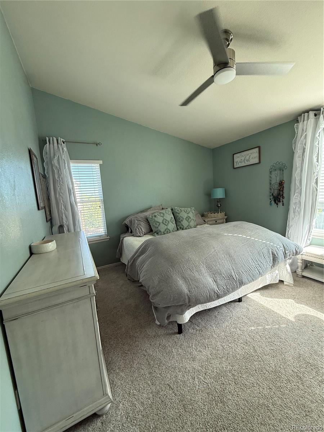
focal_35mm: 14
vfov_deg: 102.1
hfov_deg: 85.7
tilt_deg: -6.5
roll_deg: +3.5
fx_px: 175
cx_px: 162
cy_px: 216
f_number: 2.2
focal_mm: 2.22
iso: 160
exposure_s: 1/120
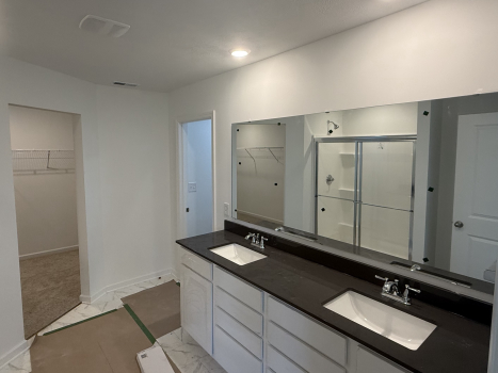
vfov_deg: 65.9
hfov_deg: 81.5
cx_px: 226
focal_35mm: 20
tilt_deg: -5.0
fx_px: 288
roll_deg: -0.3
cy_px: 175
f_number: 2.2
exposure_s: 1/120
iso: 160
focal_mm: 2.22
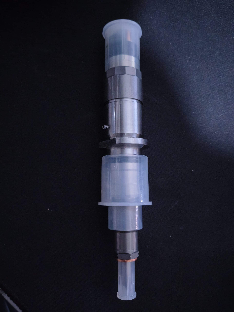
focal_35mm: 26
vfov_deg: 67.3
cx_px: 117
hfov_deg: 53.1
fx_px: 234
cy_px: 156
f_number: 1.8
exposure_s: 1/50
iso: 2420
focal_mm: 4.81
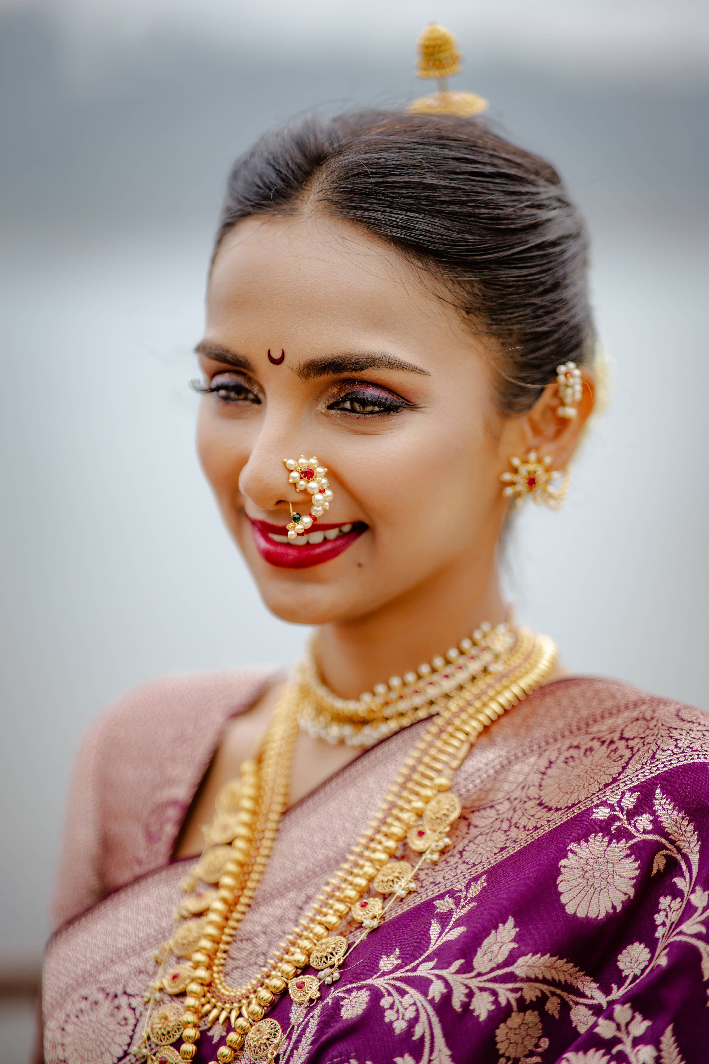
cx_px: 354
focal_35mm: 85
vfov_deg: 23.9
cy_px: 532
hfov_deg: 16.1
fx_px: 2511
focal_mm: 85
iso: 64
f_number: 1.4
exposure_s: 1/800
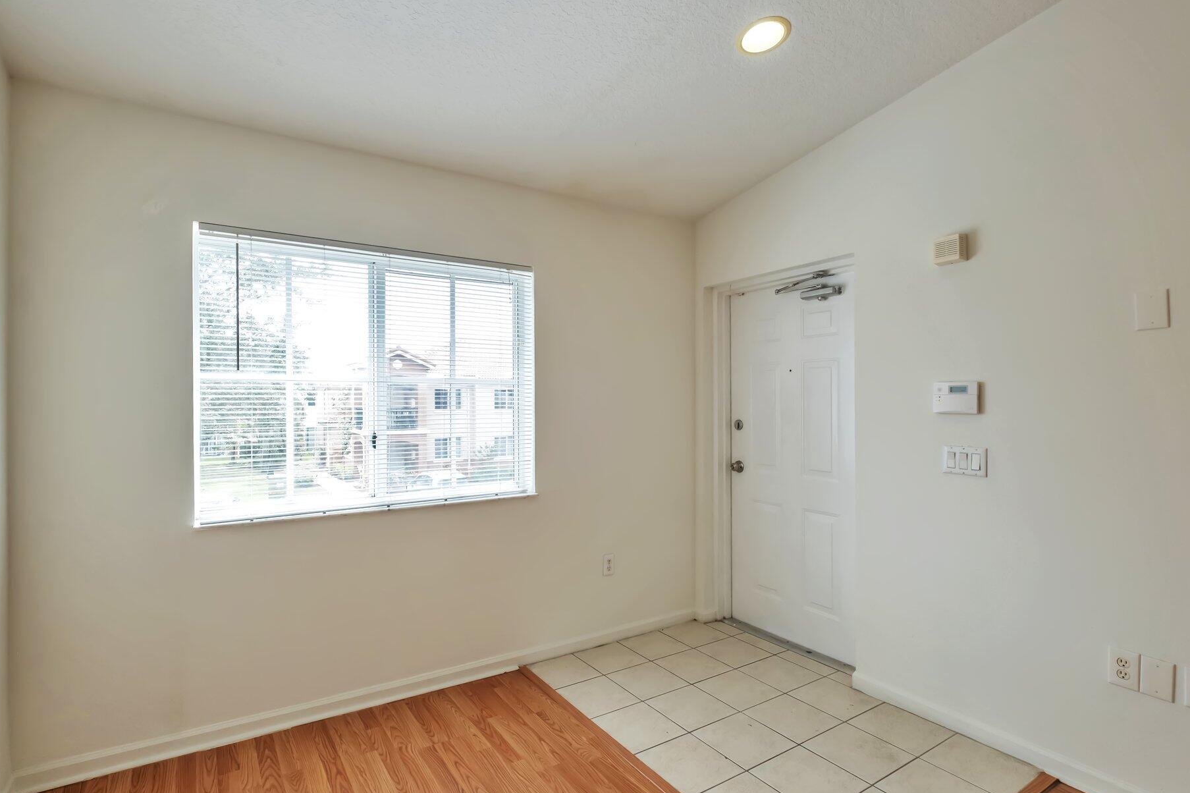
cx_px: 580
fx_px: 562
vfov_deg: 70.3
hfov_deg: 93.3
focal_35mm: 17
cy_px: 427
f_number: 8
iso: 800
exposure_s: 1/75
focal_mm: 10
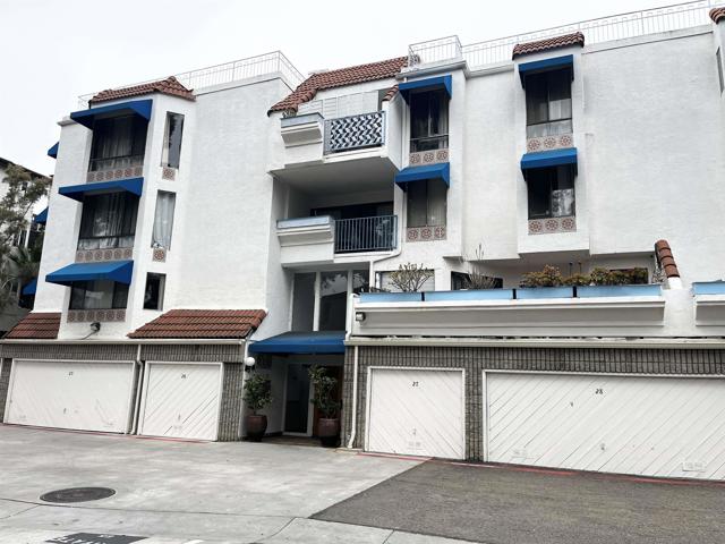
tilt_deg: +13.6
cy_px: 272
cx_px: 362
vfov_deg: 53.1
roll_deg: -2.3
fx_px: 545
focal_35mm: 26
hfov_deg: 67.3
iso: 50
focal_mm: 5.1
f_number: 1.6
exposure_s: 1/1441
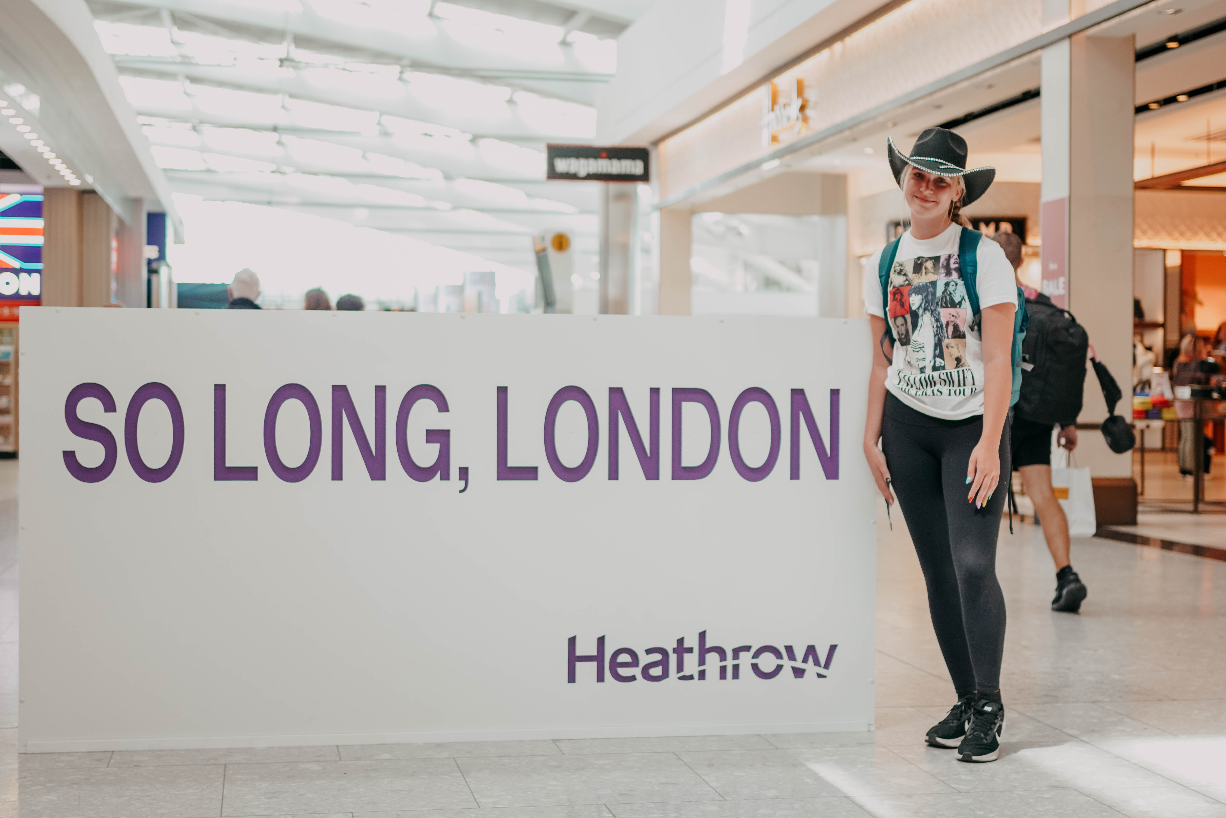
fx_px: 1788
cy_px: 409
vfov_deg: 25.8
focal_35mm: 52
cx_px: 613
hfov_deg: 37.9
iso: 400
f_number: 2
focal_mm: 35
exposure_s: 1/250
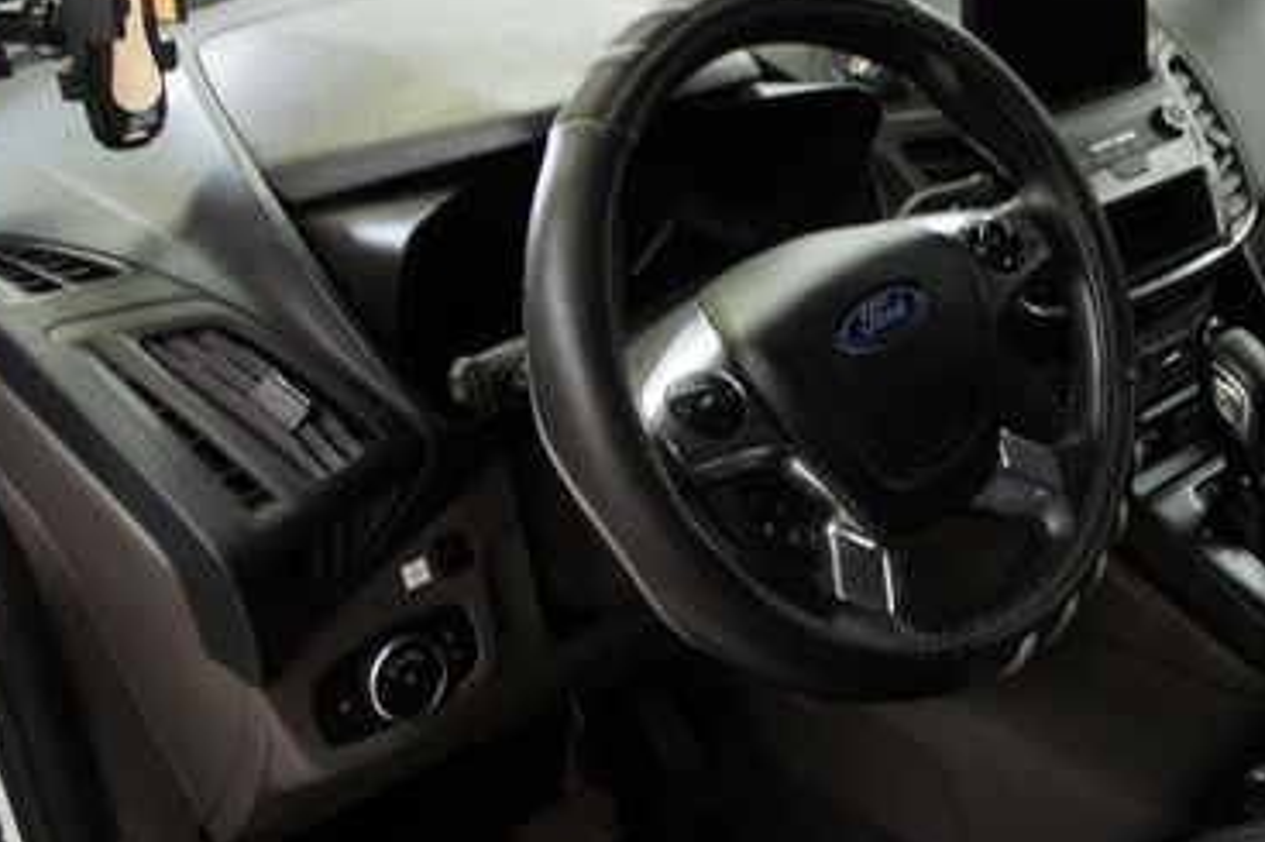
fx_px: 1651
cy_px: 512
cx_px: 1052
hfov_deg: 39.9
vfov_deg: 28.5
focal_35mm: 47
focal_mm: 18
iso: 800
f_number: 3.5
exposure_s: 1/30
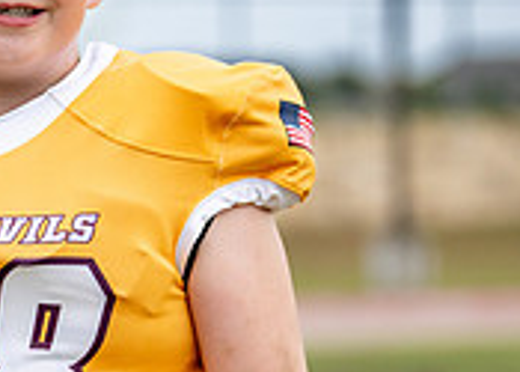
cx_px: 86
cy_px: 259
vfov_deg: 7.6
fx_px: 2791
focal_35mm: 189
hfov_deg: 10.6
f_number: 1.2
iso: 320
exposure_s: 1/2000
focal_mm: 50
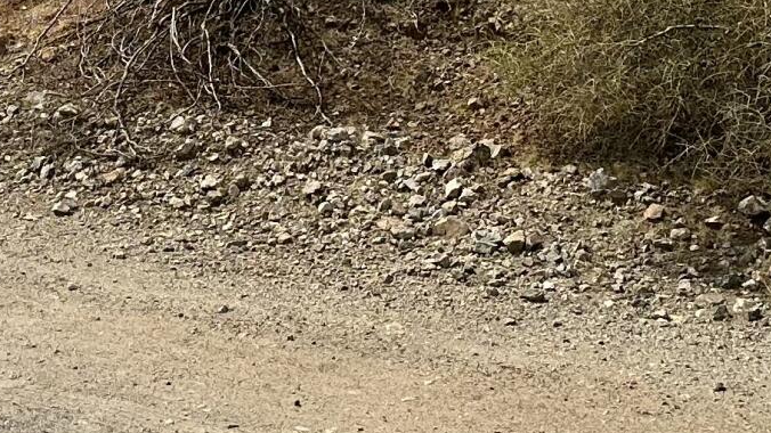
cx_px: 179
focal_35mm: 116
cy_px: -202
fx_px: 2371
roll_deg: -1.7
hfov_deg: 18.3
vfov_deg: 10.1
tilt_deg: +2.9
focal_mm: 6.86
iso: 80
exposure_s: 1/9709
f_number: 1.78
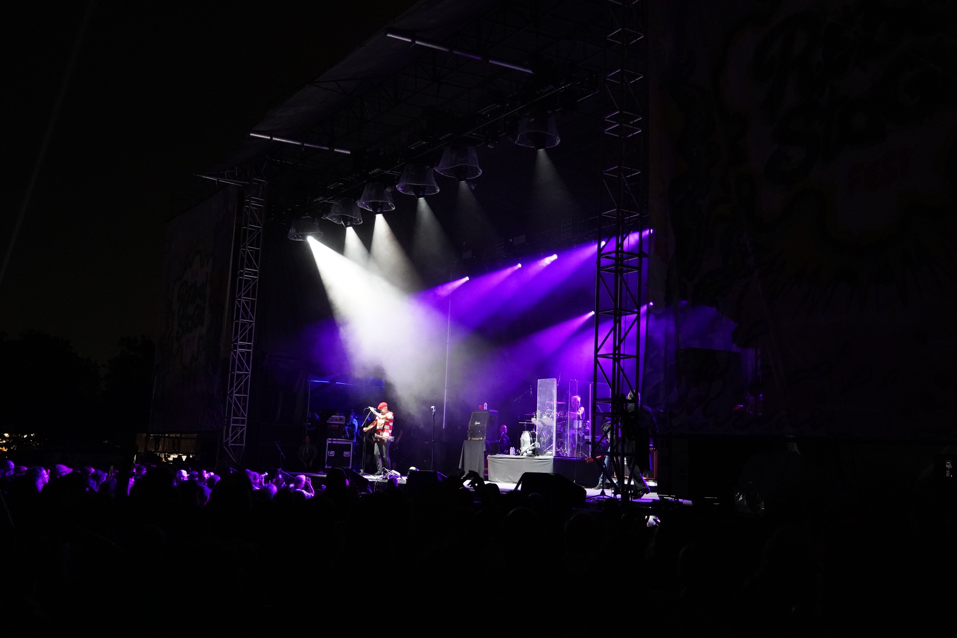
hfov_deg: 55.8
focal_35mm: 34
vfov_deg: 38.9
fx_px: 904
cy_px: 319
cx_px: 478
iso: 8000
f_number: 4
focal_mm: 34
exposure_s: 1/160
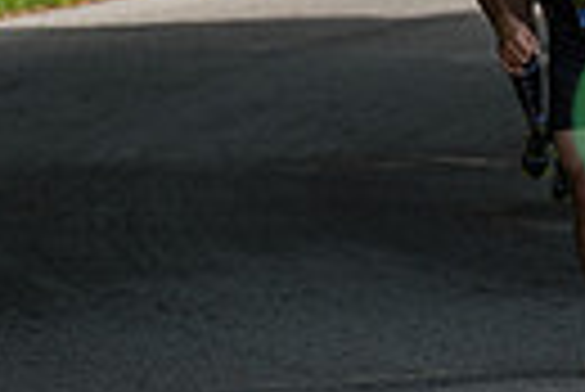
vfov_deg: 2.1
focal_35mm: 670
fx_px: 10900
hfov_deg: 3.1
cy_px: 151
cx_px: 1179
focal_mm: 150
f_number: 5.6
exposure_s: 1/500
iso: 200
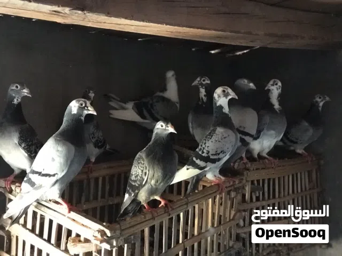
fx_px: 563
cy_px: 128
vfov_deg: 25.7
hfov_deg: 33.8
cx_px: 171
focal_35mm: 57
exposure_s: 1/50
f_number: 2.8
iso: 1000
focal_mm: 6.6
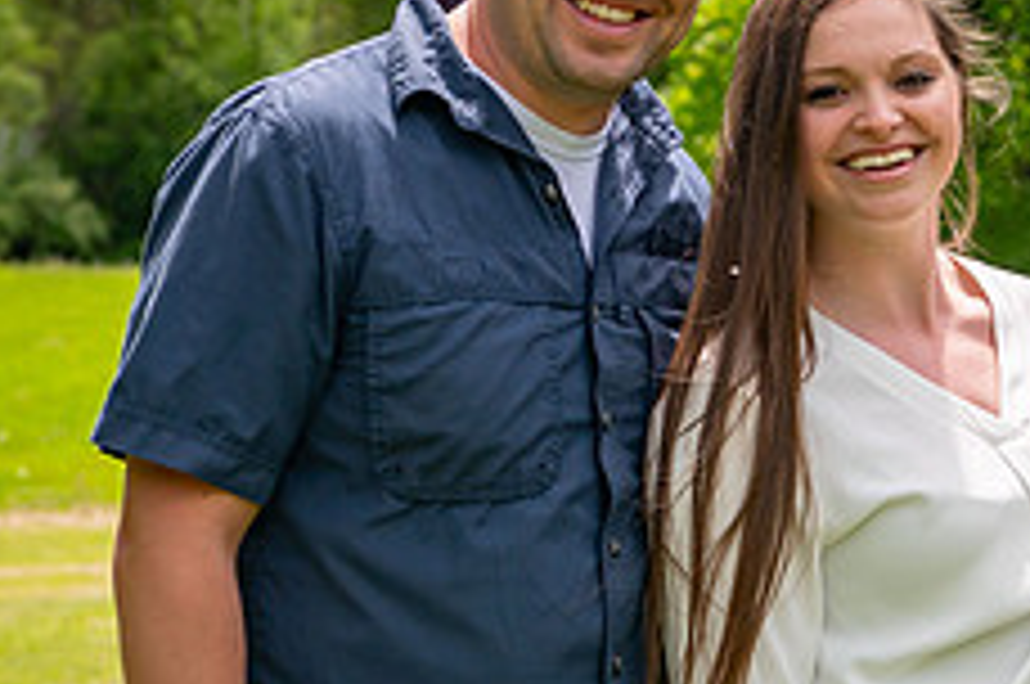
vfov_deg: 9.3
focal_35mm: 147
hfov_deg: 13.6
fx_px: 4200
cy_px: 409
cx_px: 1184
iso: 400
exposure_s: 1/3200
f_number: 5
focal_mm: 55
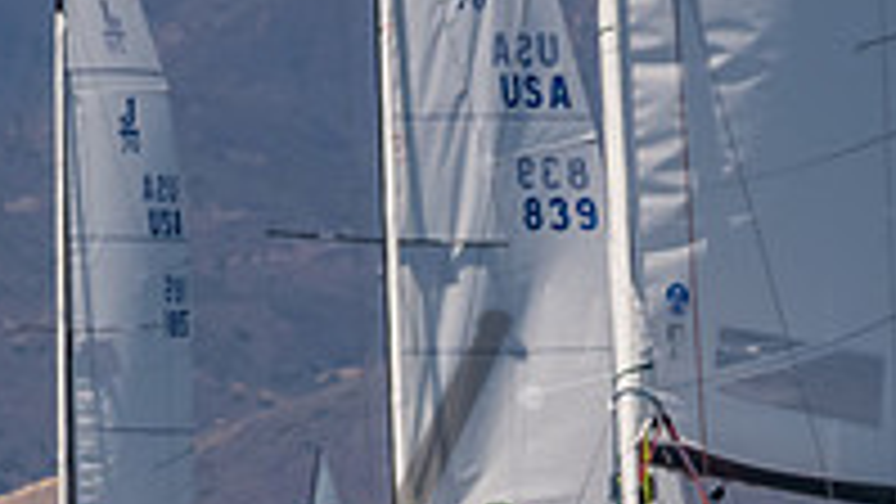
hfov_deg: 2.0
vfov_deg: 1.1
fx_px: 26138
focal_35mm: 1100
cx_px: 554
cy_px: 819
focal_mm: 240
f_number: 14
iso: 640
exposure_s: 1/1250
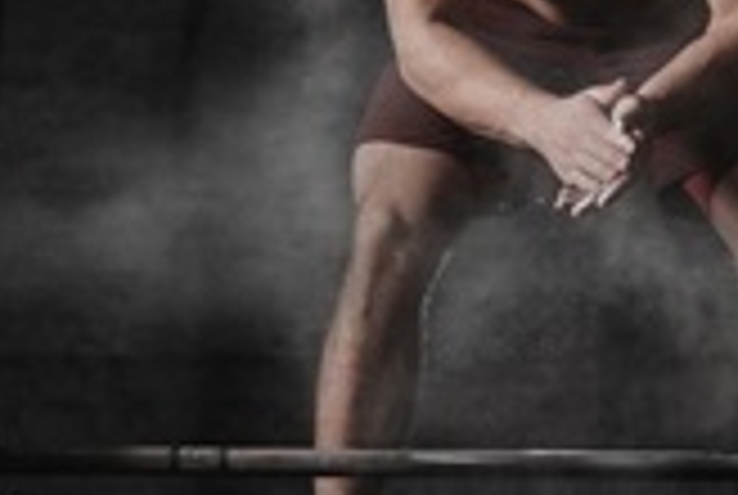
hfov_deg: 13.0
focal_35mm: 157
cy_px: -68
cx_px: 580
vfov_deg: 8.7
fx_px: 3224
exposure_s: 1/320
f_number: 2.8
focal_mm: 43
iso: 800
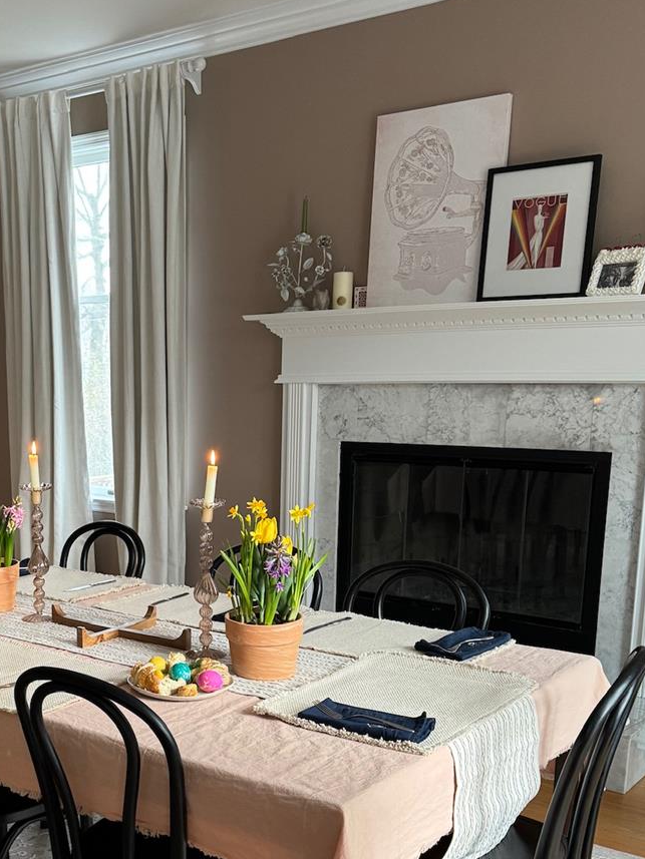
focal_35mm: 43
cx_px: 118
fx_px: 1068
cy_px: 602
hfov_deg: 32.6
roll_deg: +1.0
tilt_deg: -13.0
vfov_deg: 43.0
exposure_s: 1/60
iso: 320
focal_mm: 6.86
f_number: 1.78
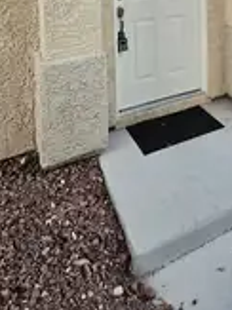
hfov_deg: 41.1
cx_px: 203
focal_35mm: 32
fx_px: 286
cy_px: -34
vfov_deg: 43.4
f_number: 2.2
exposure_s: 1/60.2
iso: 100
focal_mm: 2.2
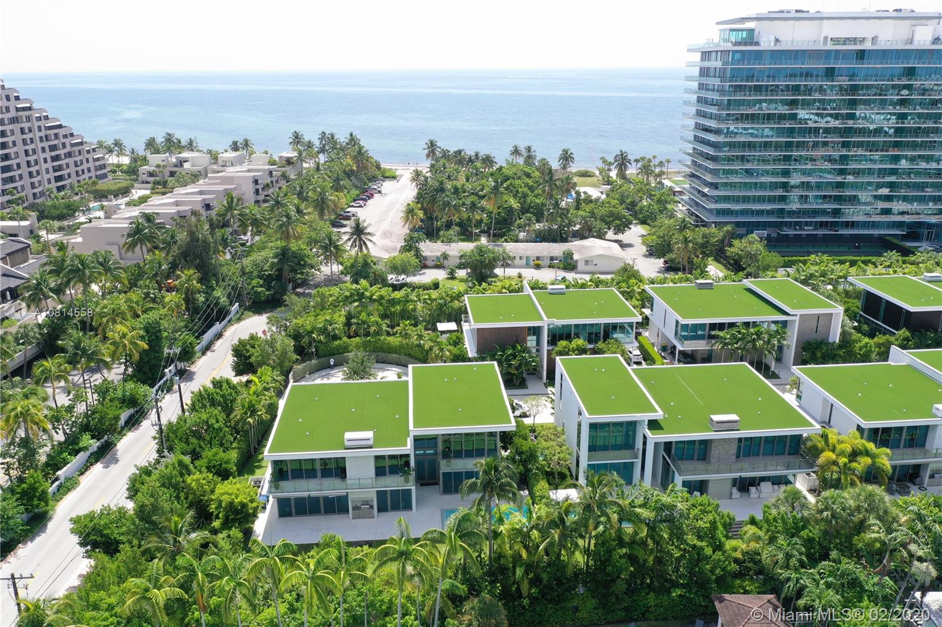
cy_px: 314
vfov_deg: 46.4
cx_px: 471
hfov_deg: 65.5
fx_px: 732
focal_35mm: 28
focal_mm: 10.26
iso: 200
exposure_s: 1/800
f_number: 4.5
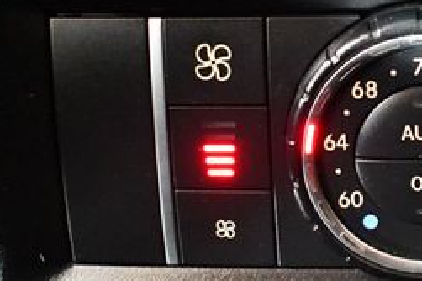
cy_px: 133
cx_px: 420
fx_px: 1253
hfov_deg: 18.6
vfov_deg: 12.8
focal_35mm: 107
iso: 12800
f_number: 4.2
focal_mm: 28
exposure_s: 1/60
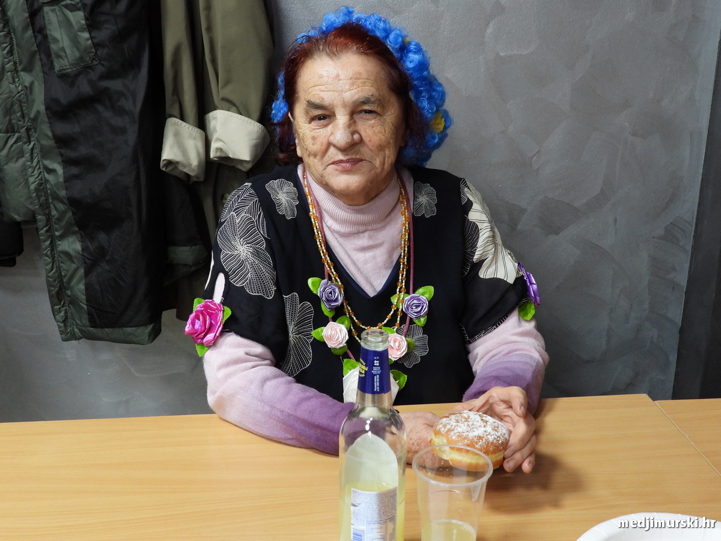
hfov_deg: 42.9
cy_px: 270
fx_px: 916
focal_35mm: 44
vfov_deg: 32.9
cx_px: 360
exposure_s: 1/20
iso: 400
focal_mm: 7.9
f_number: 3.2
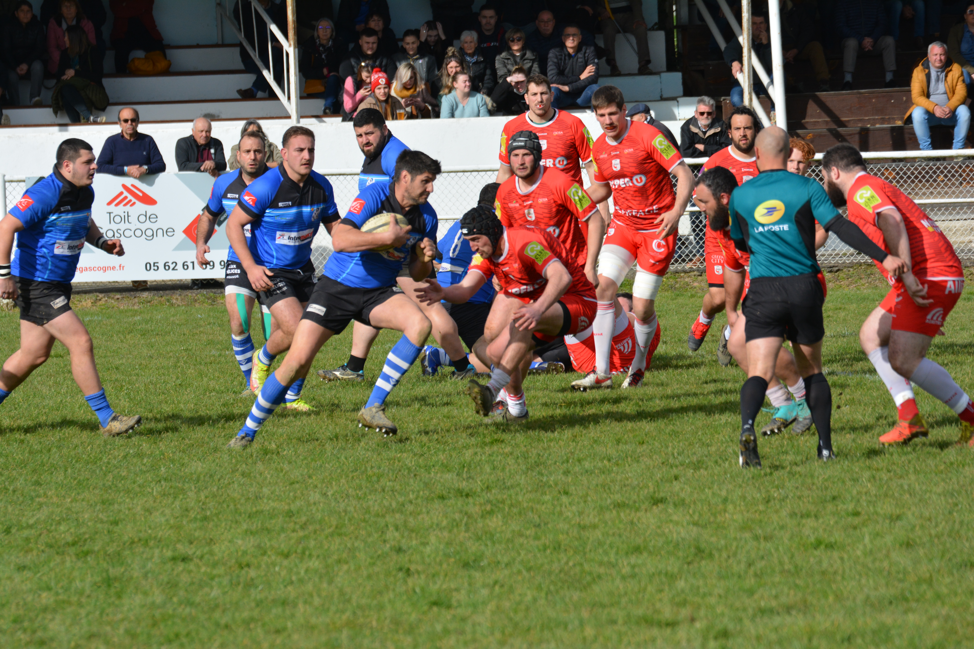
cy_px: 324
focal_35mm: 285
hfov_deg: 7.2
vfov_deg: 4.8
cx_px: 487
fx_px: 7710
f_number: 7.1
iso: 400
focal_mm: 190
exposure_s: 1/1600
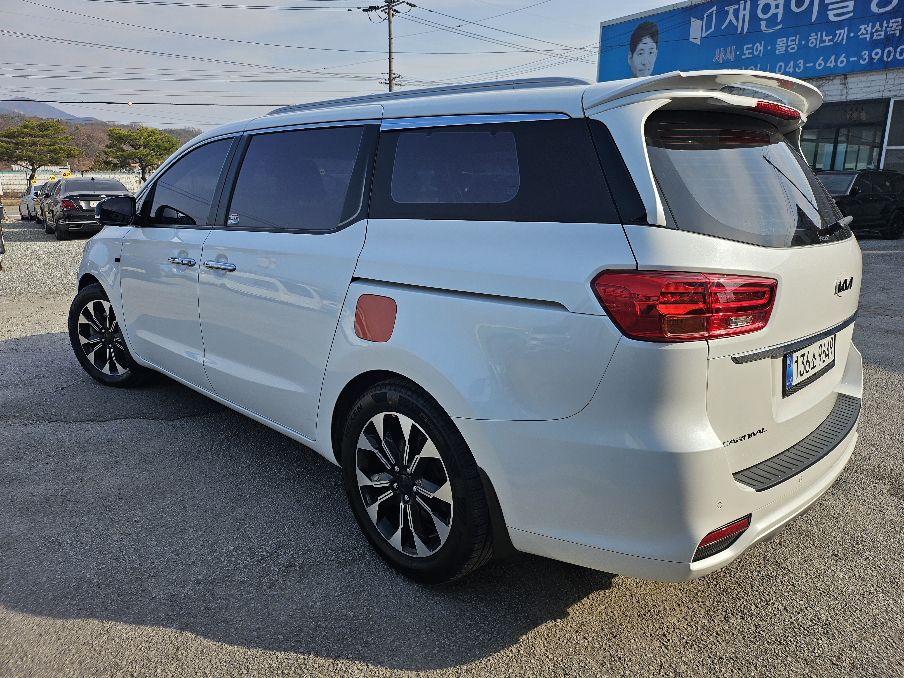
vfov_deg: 56.8
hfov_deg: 71.6
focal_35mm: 24
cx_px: 452
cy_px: 339
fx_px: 627
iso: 50
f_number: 1.8
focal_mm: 5
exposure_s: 1/2517
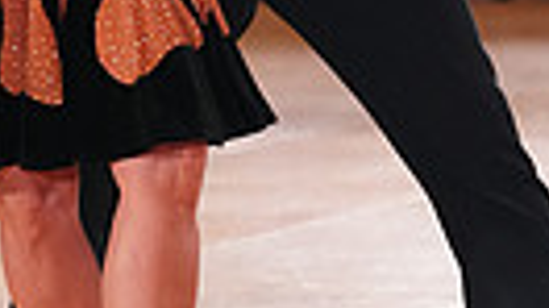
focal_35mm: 539
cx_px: 181
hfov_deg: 4.0
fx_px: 7840
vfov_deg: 2.2
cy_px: -237
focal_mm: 117
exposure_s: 1/640
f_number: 2.8
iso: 3200
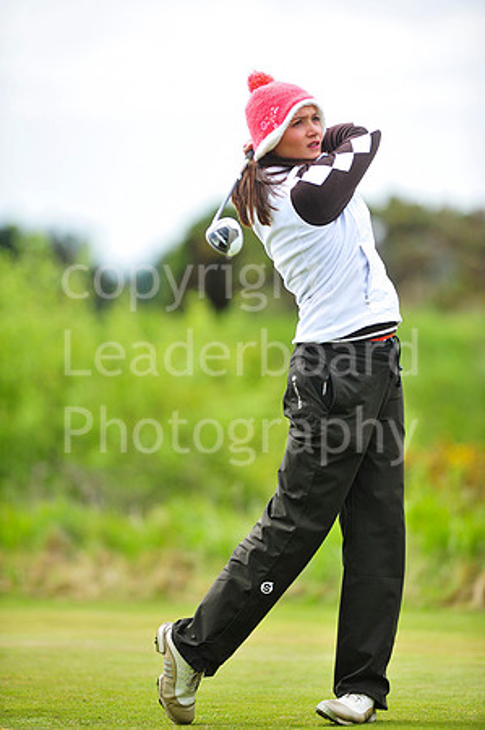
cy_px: 365
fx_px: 6076
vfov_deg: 6.9
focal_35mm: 300
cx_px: 242
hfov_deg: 4.6
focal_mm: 300
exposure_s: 1/4000
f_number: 4.5
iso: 800
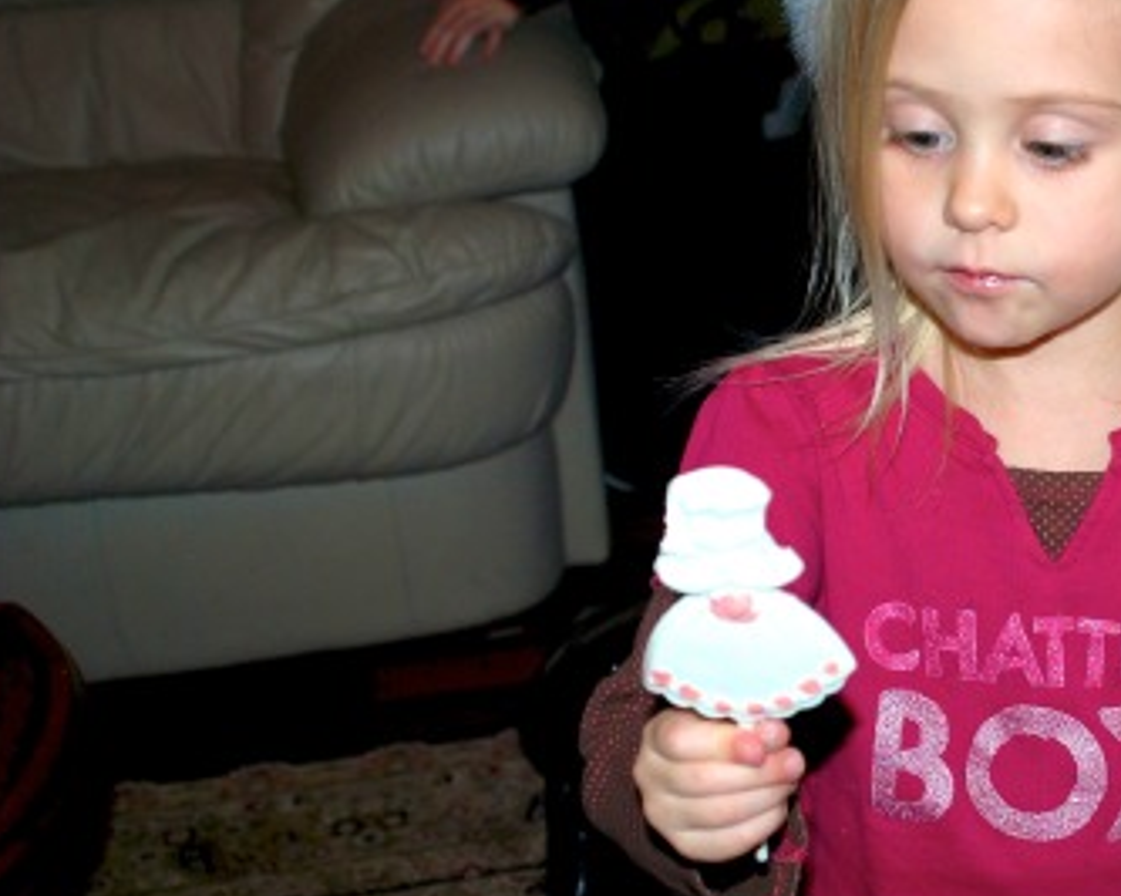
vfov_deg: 23.5
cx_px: 976
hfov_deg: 28.2
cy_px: 475
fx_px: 2155
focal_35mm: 65
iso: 200
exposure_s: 1/60
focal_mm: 24
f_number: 4
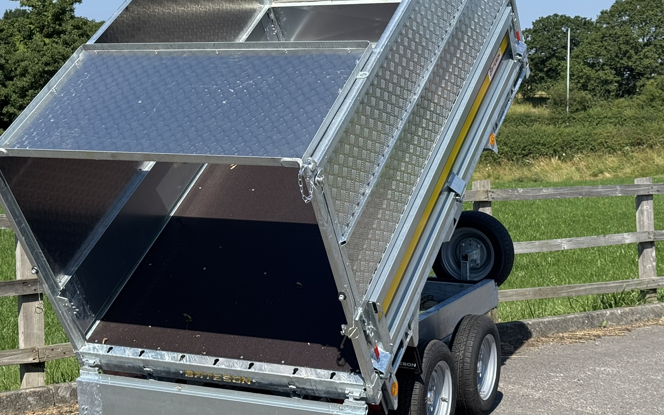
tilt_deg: -4.0
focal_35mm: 67
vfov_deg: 19.4
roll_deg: +1.1
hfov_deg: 30.6
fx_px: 1212
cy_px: 168
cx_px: 301
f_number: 1.78
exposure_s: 1/3425
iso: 64
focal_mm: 6.76
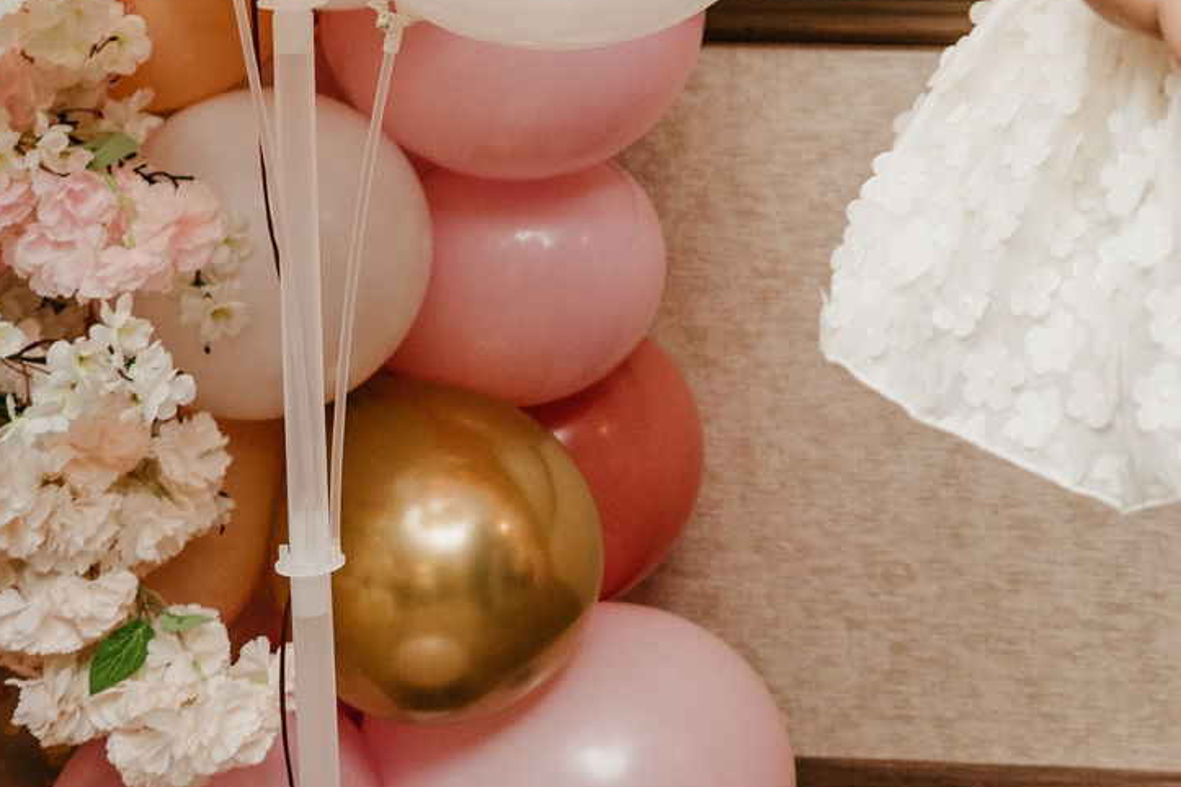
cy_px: -420
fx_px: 4068
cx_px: 1547
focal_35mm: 124
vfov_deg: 10.6
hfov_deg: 15.7
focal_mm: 35
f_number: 4
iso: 250
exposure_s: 1/160
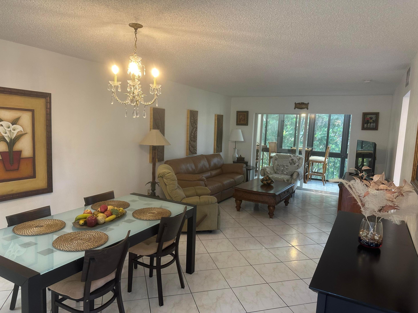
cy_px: 156
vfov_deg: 56.8
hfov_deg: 71.6
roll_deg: -1.9
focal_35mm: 24
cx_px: 209
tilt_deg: -6.5
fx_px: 290
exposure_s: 1/60
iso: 160
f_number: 1.78
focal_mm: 6.86
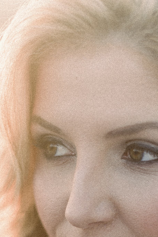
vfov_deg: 17.1
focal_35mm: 116
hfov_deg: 11.8
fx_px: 765
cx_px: 86
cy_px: 261
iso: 320
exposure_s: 1/1600
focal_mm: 50
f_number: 2
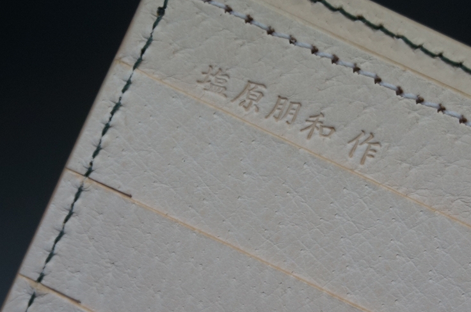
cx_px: 279
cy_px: 231
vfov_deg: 17.8
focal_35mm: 76
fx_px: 990
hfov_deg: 26.7
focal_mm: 31
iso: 500
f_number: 5
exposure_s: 1/160
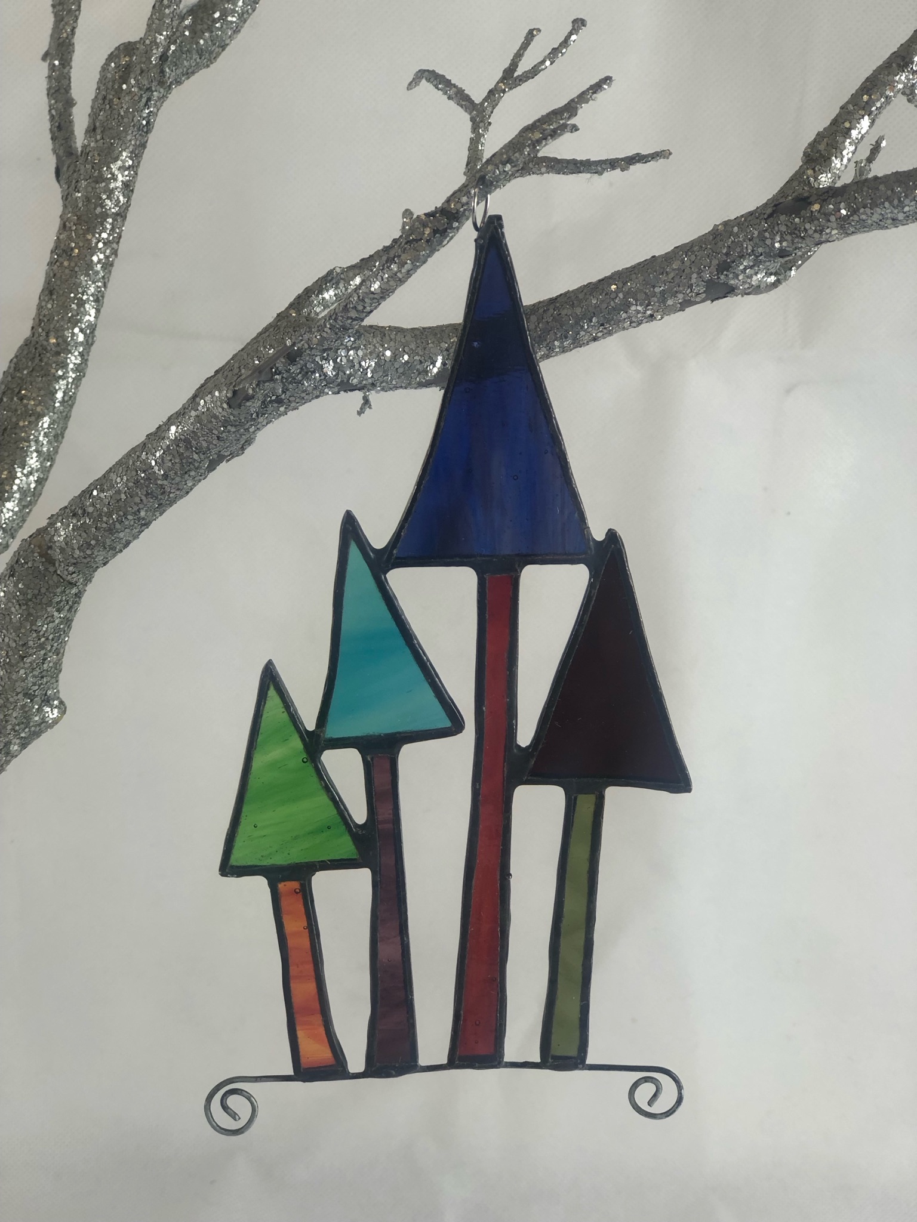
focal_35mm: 57
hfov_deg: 25.7
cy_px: 611
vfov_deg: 33.8
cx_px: 458
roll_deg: -2.1
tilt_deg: -17.0
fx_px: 2013
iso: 20
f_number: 2.8
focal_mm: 6.6
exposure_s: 1/50
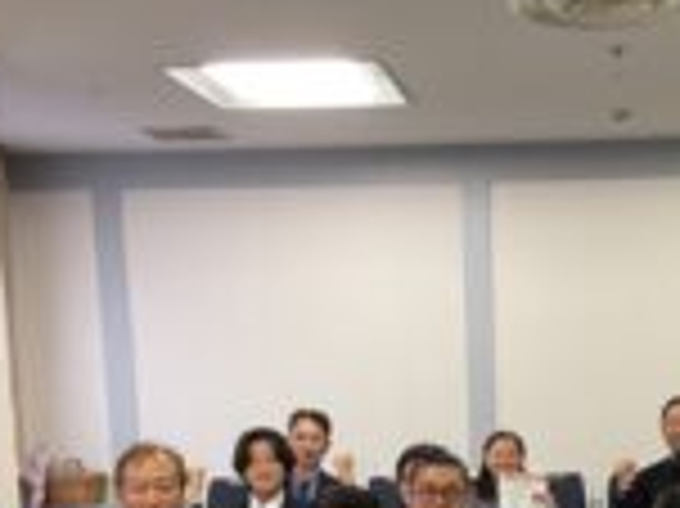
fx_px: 1413
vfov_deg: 19.5
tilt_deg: -7.4
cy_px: 560
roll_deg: +1.5
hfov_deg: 26.4
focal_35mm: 72
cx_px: 565
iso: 50
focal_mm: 3
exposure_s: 1/50
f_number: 1.8
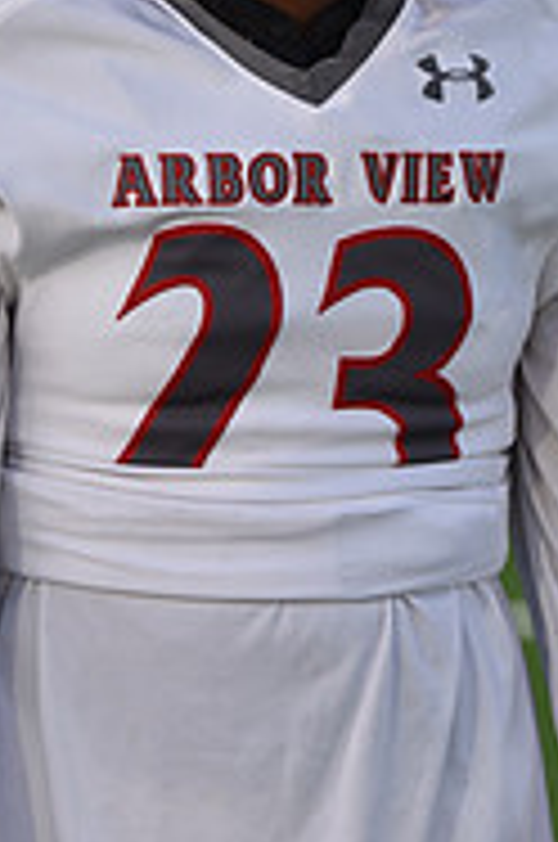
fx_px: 6860
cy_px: -9
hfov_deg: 4.7
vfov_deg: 7.0
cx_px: 297
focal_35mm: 294
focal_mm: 122
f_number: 2.8
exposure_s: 1/800
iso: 800
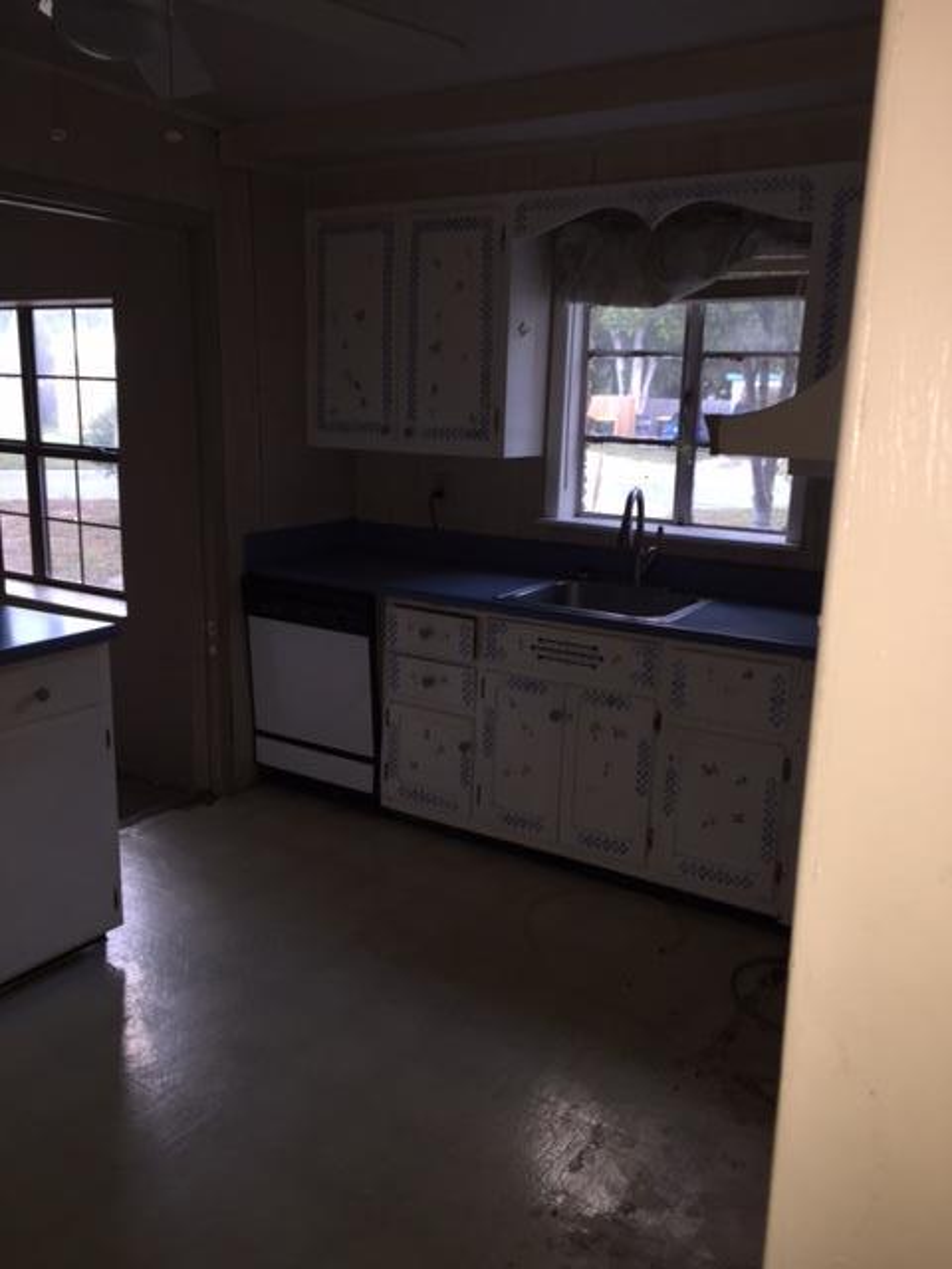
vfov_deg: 61.7
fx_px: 1063
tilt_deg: -11.7
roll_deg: -1.3
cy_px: 634
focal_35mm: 29
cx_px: 476
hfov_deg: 48.2
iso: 50
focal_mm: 4.15
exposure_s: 1/30
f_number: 2.2
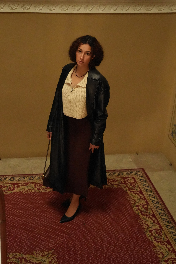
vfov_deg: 27.2
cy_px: 131
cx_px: 69
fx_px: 545
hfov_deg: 18.3
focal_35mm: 74
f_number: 3.2
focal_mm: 54.2
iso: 16000
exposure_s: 1/125
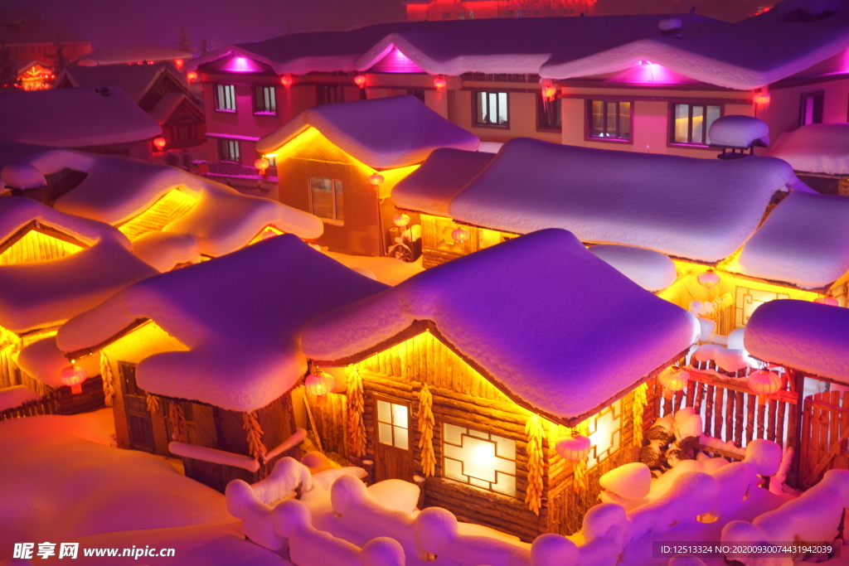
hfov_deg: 47.4
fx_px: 967
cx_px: 424
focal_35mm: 41
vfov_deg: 32.6
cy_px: 283
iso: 160
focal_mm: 41
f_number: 5.6
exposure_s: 1/1.6
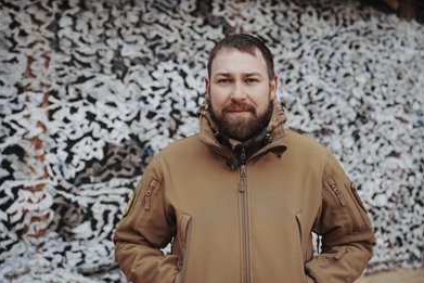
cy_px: 144
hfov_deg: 45.4
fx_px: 507
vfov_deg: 31.2
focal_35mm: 43
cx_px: 214
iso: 200
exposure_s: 1/1667
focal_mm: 42
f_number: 2.8
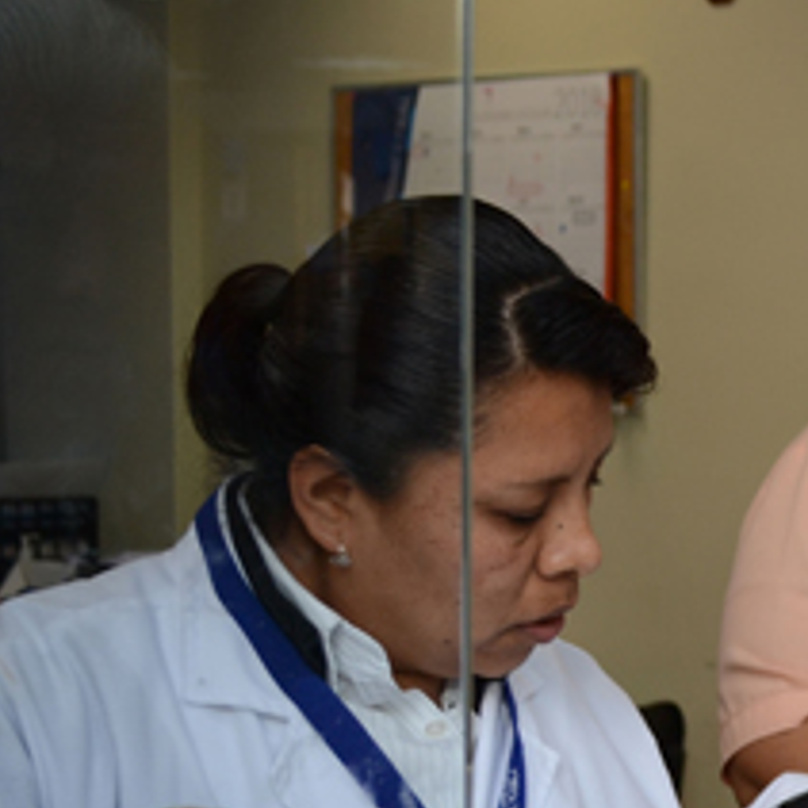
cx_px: 1153
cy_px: 664
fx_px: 2245
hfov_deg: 18.5
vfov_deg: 20.1
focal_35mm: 85
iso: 180
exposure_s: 1/50
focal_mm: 22
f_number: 4
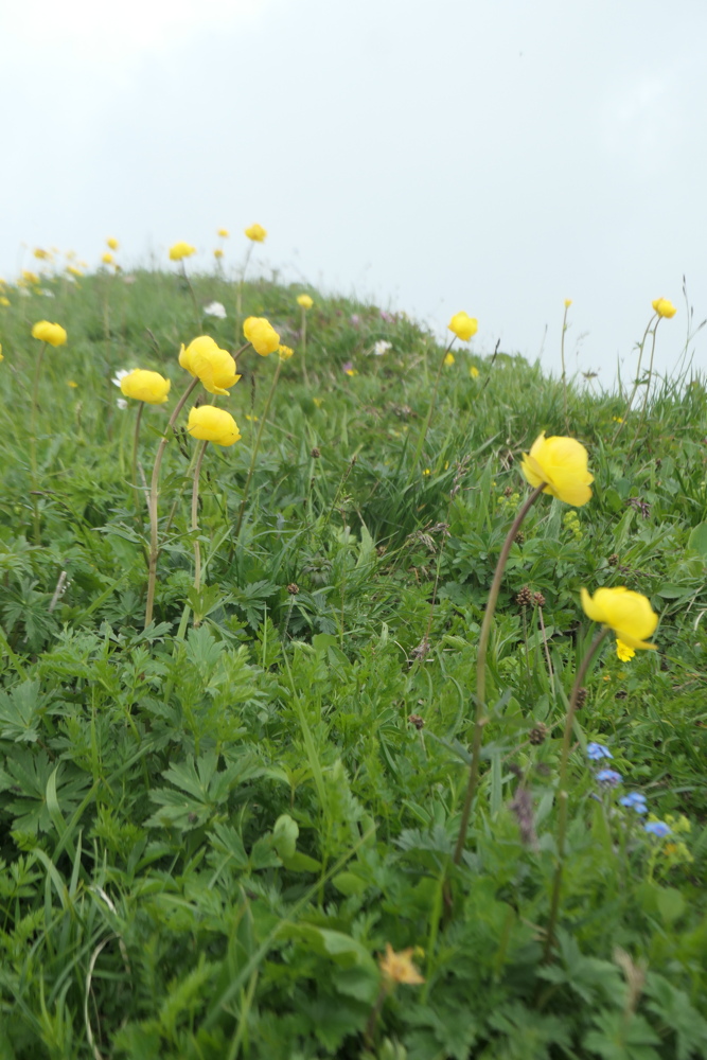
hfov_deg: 31.9
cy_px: 530
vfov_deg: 46.4
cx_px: 354
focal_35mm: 42
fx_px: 1237
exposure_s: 1/1000
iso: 200
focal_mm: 15.4
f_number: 4
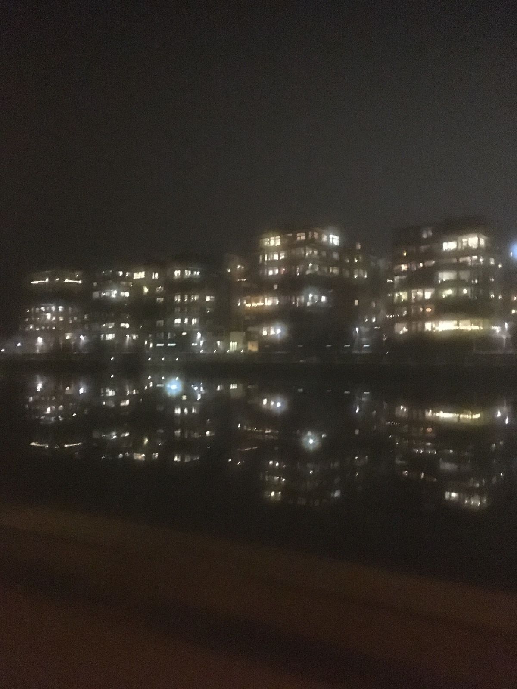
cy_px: 344
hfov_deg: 48.2
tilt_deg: +0.9
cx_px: 258
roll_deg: -3.0
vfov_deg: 61.7
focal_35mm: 29
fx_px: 577
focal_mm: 4.15
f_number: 2.2
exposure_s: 1/17
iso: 2000
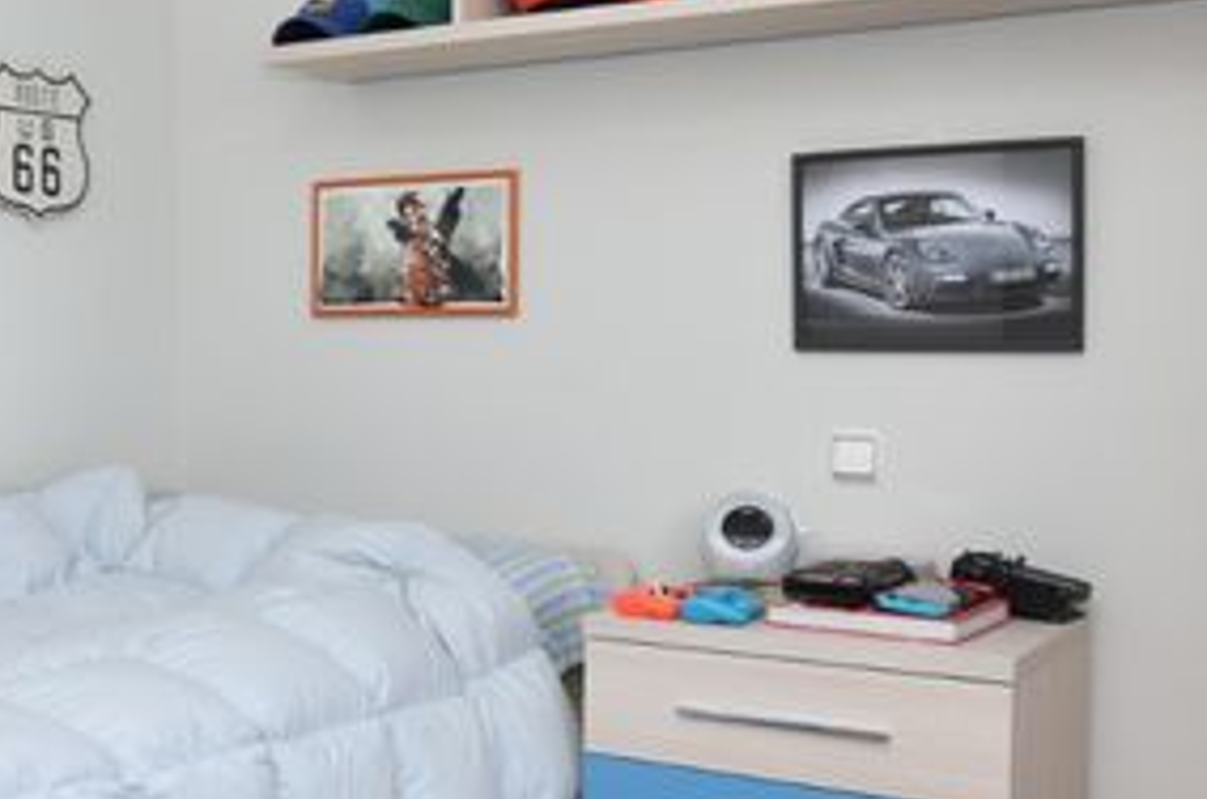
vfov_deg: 26.9
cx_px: 257
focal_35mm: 50
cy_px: 393
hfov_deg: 38.3
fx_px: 1673
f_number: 5
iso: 200
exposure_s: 1/100
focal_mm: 10
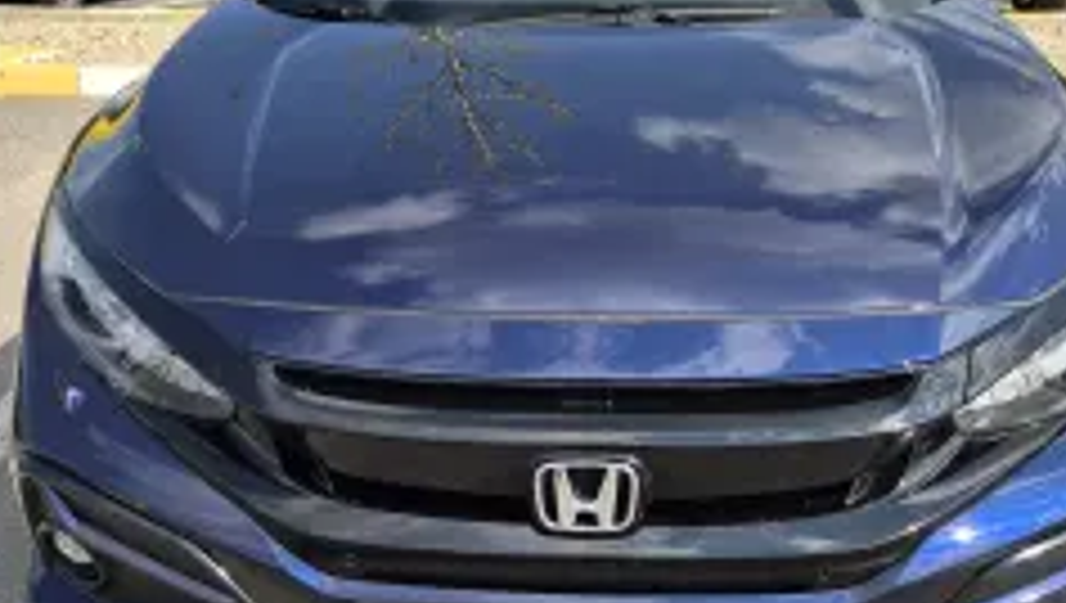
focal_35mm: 38
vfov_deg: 31.3
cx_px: 562
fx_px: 1075
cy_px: 328
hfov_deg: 52.7
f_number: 1.8
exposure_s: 1/1192
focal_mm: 5.4
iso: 25
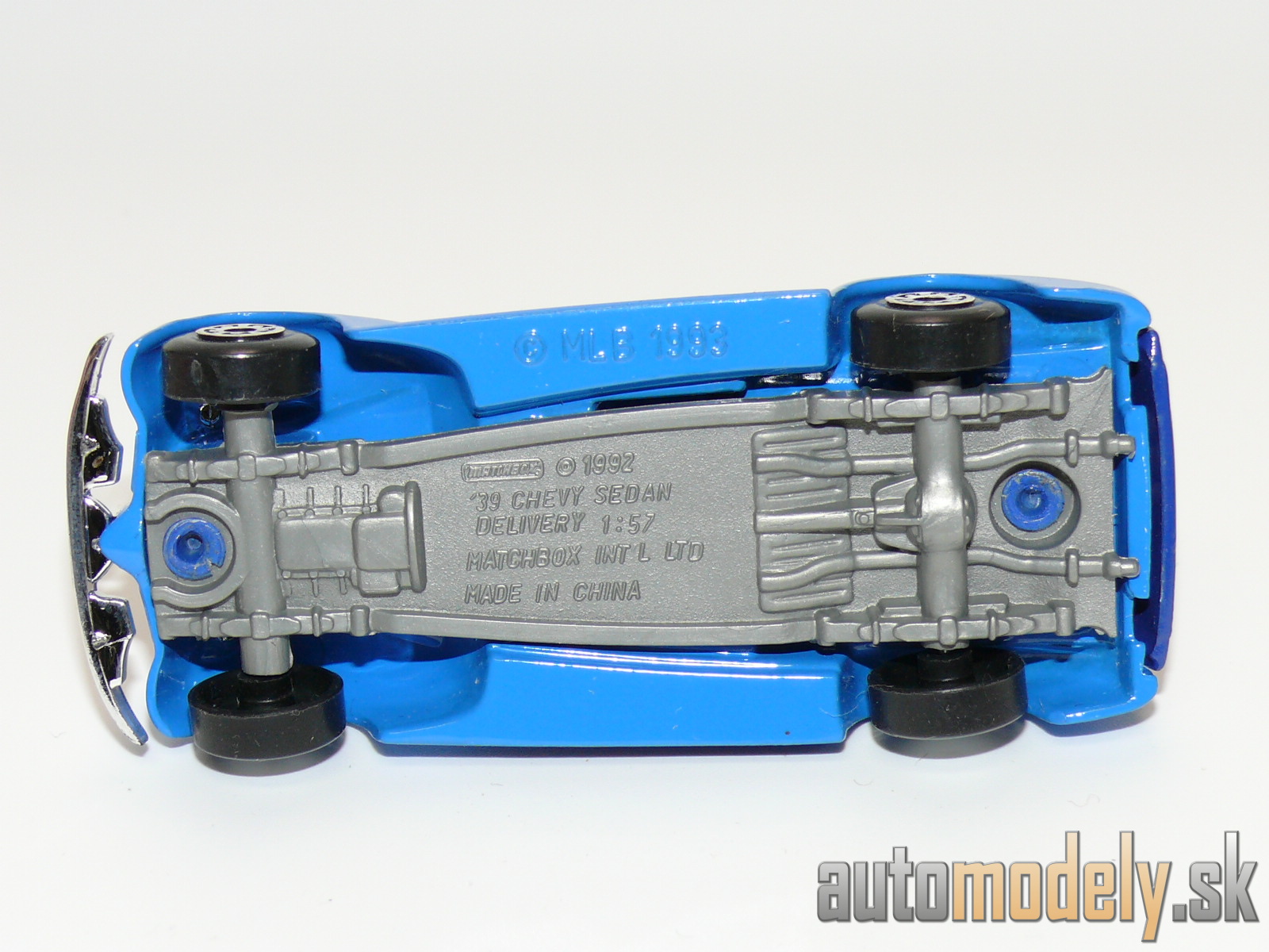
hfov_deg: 20.2
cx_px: 634
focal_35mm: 97
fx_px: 3556
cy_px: 476
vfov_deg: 15.2
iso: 100
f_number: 4
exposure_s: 1/30
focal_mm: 13.1
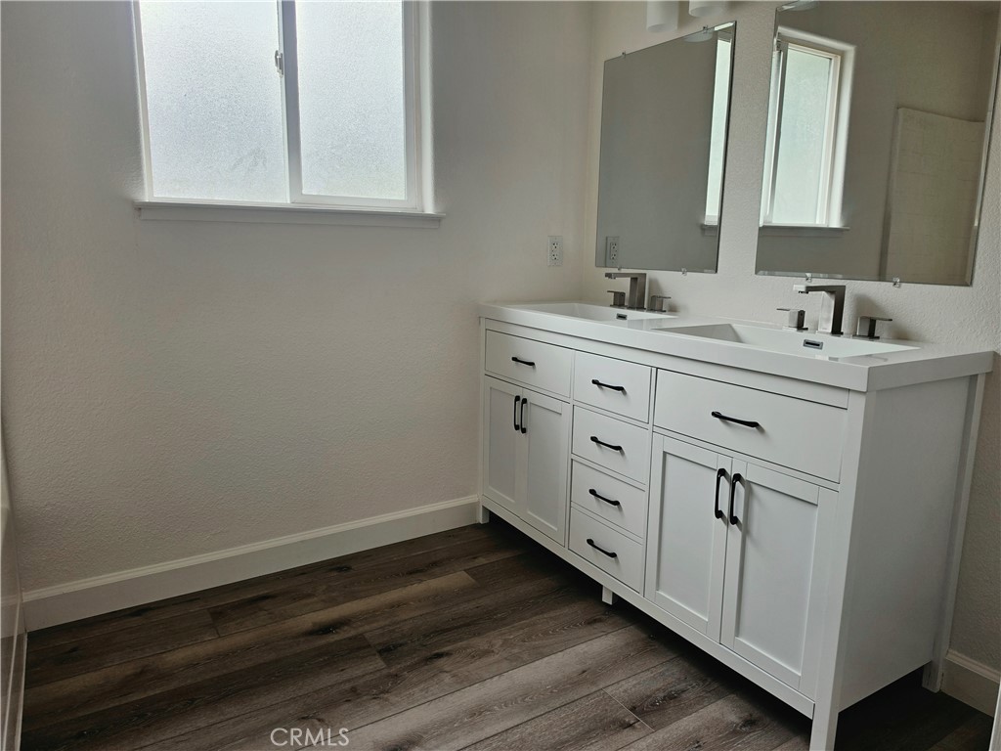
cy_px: 376
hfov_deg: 73.9
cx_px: 500
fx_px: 665
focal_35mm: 23
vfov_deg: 58.9
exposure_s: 1/182
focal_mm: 6.5
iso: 20
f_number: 1.4
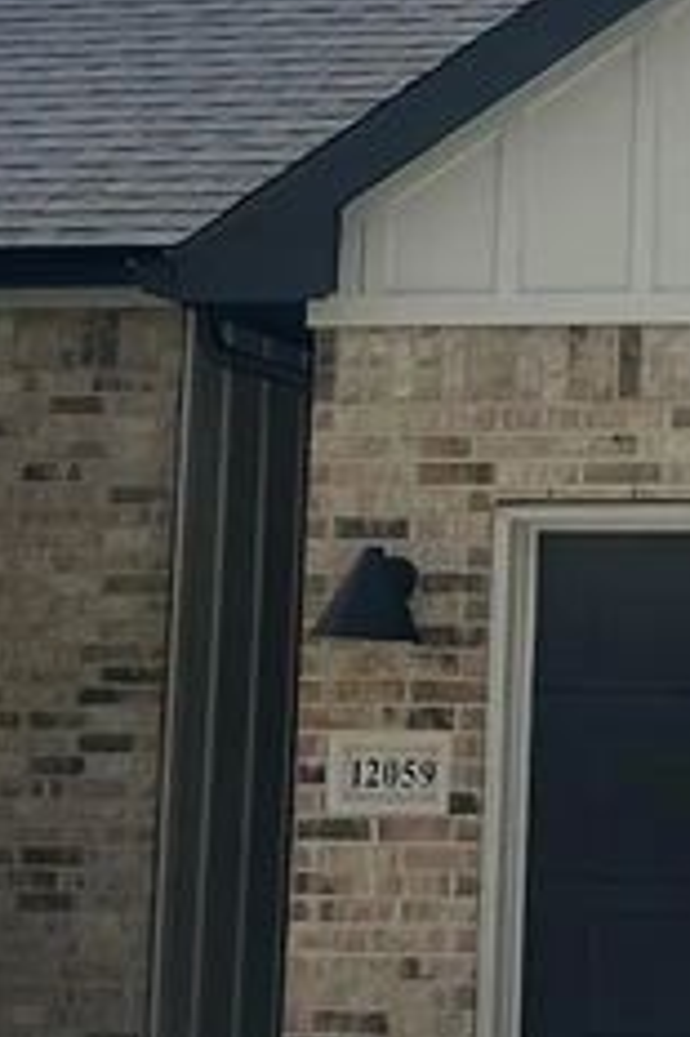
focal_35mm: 119
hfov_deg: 11.3
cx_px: 832
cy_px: 214
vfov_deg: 17.1
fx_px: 3426
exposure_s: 1/10309
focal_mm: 5.7
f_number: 1.5
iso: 50
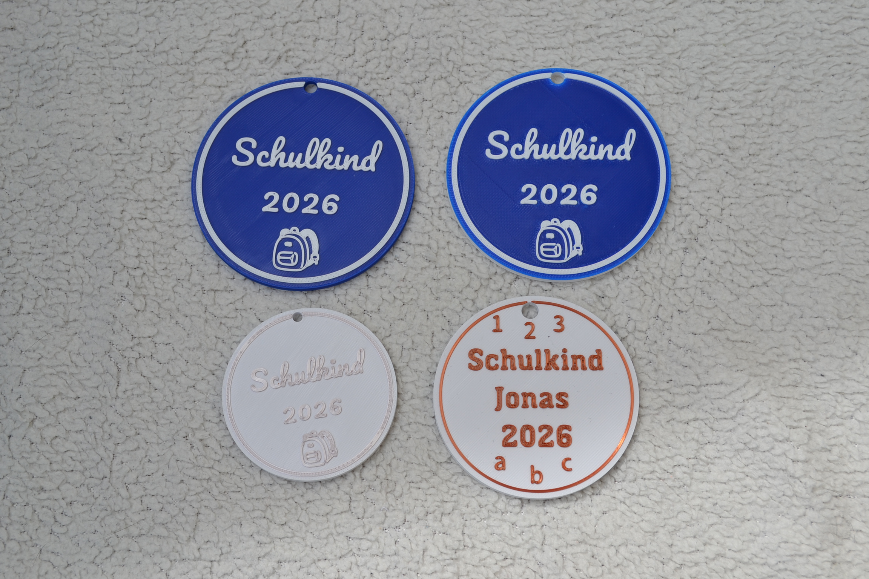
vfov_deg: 28.1
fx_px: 1159
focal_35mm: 48
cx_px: 434
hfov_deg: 41.1
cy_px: 290
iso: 100
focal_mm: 32
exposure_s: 1/250
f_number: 8
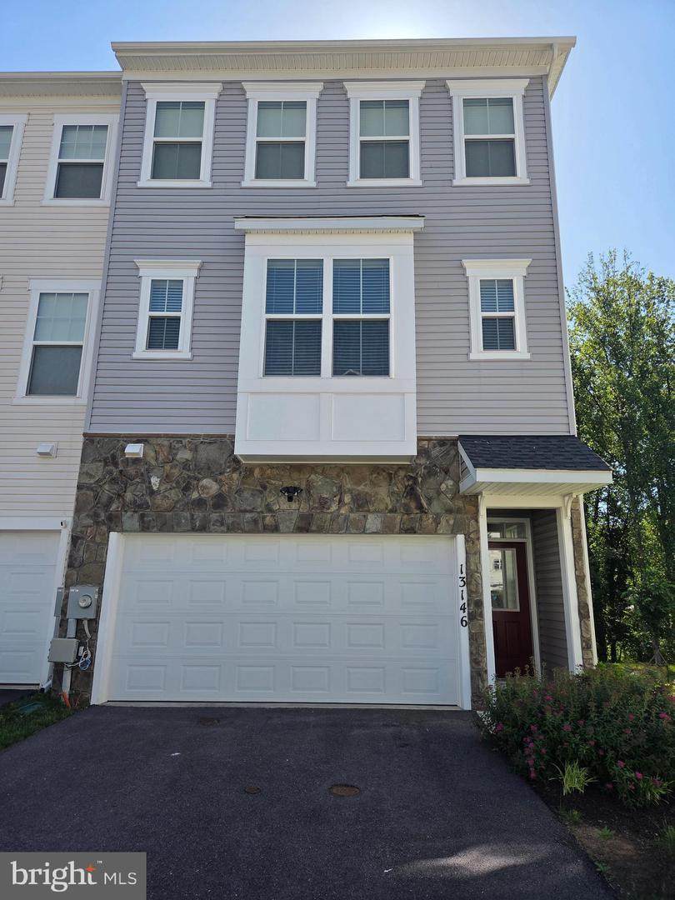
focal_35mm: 23
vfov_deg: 73.9
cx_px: 338
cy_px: 450
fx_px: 598
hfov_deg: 58.9
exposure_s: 1/2737
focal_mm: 5.4
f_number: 1.8
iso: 80
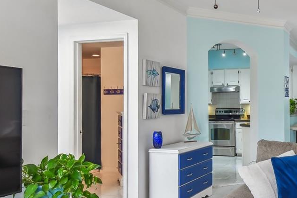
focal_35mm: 38
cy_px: 114
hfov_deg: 46.4
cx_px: 260
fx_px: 313
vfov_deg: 35.0
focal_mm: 10
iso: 100
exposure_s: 1/15
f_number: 7.1
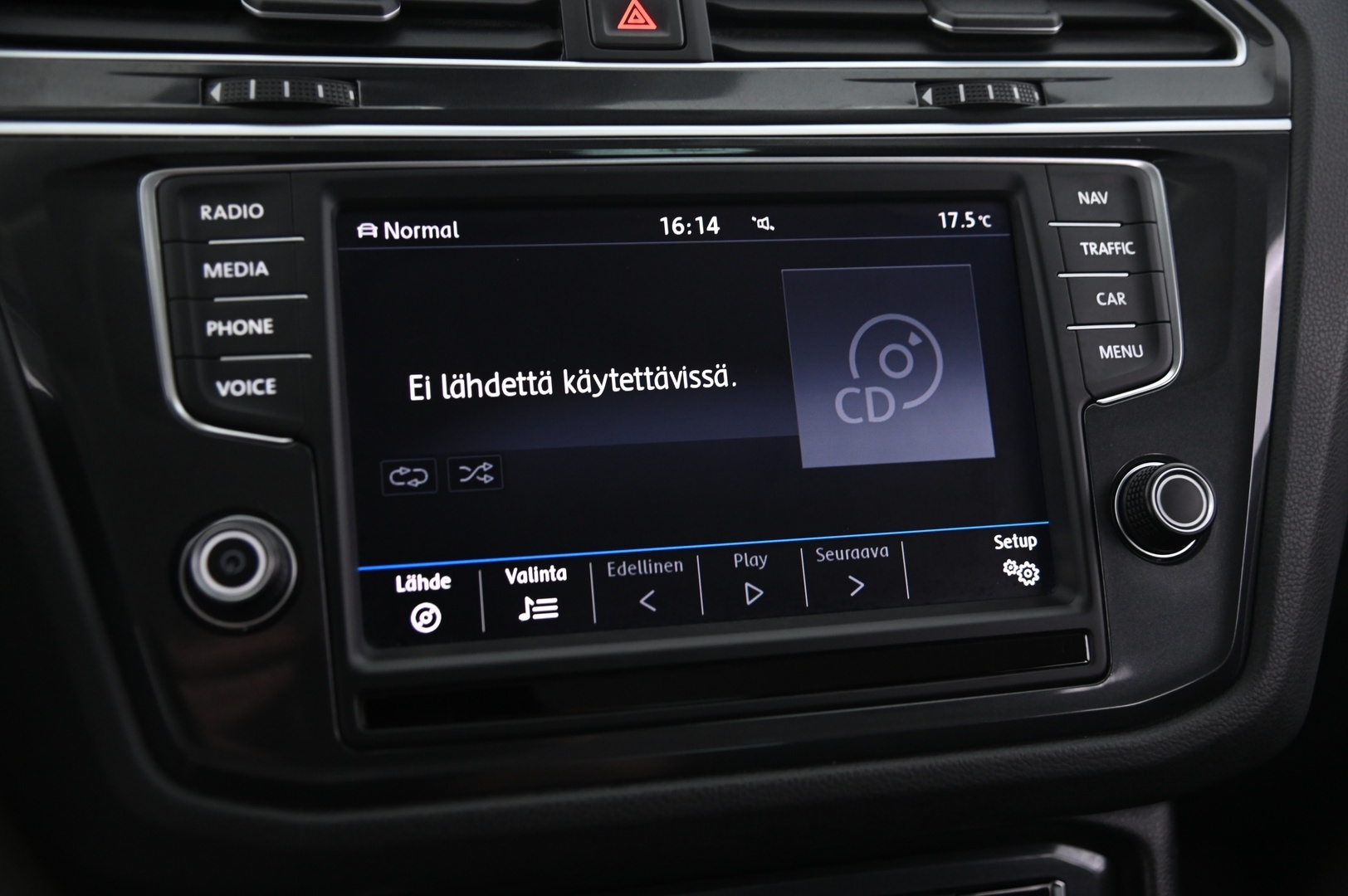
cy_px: 448
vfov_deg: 33.3
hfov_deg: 48.5
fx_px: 1497
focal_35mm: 40
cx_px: 674
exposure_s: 1/15
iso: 2000
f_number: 4
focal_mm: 40
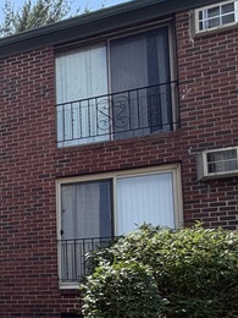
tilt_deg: +6.2
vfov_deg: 39.8
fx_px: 394
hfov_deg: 22.2
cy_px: 300
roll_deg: -0.2
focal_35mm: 43
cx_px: -179
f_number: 2.2
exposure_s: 1/770
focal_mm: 2.22
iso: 32
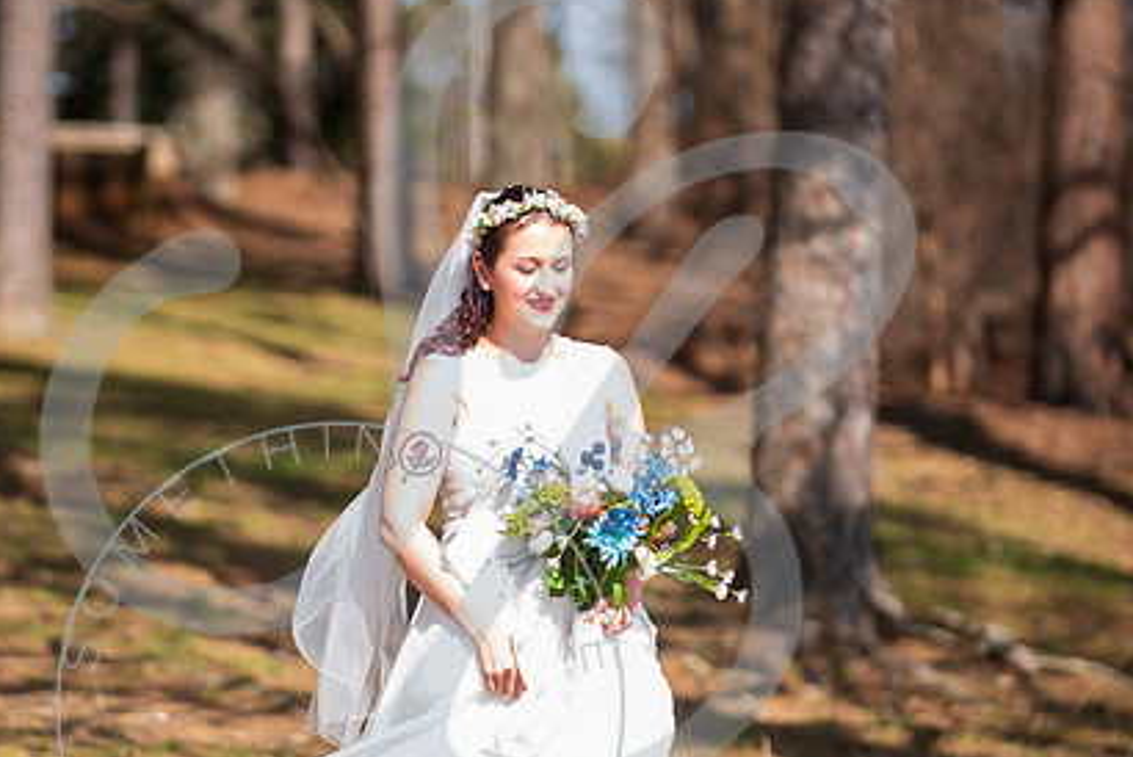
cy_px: 474
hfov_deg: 9.7
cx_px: 478
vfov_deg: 6.5
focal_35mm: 212
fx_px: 6677
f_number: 2.8
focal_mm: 150
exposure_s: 1/640
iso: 100
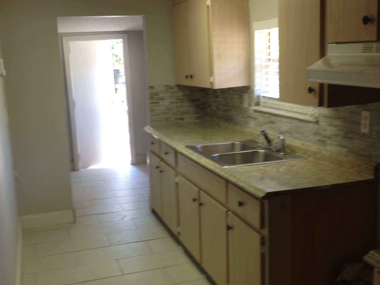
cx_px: 174
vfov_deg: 29.6
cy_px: 173
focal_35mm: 49
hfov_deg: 38.9
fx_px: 538
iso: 50
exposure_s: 1/30
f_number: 2.4
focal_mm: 4.28
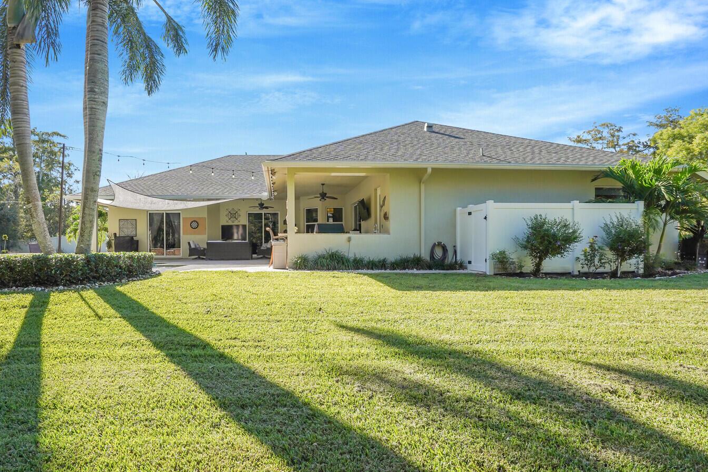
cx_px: 299
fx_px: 374
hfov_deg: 86.3
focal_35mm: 19
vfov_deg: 64.5
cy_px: 254
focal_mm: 16
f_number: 8
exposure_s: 1/640
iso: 800
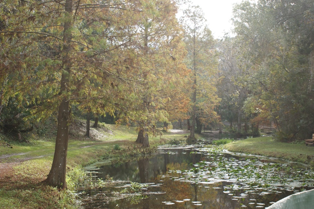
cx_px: 157
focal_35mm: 52
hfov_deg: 37.9
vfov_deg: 25.7
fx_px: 458
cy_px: 104
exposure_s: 1/80
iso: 100
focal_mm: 35
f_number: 6.3
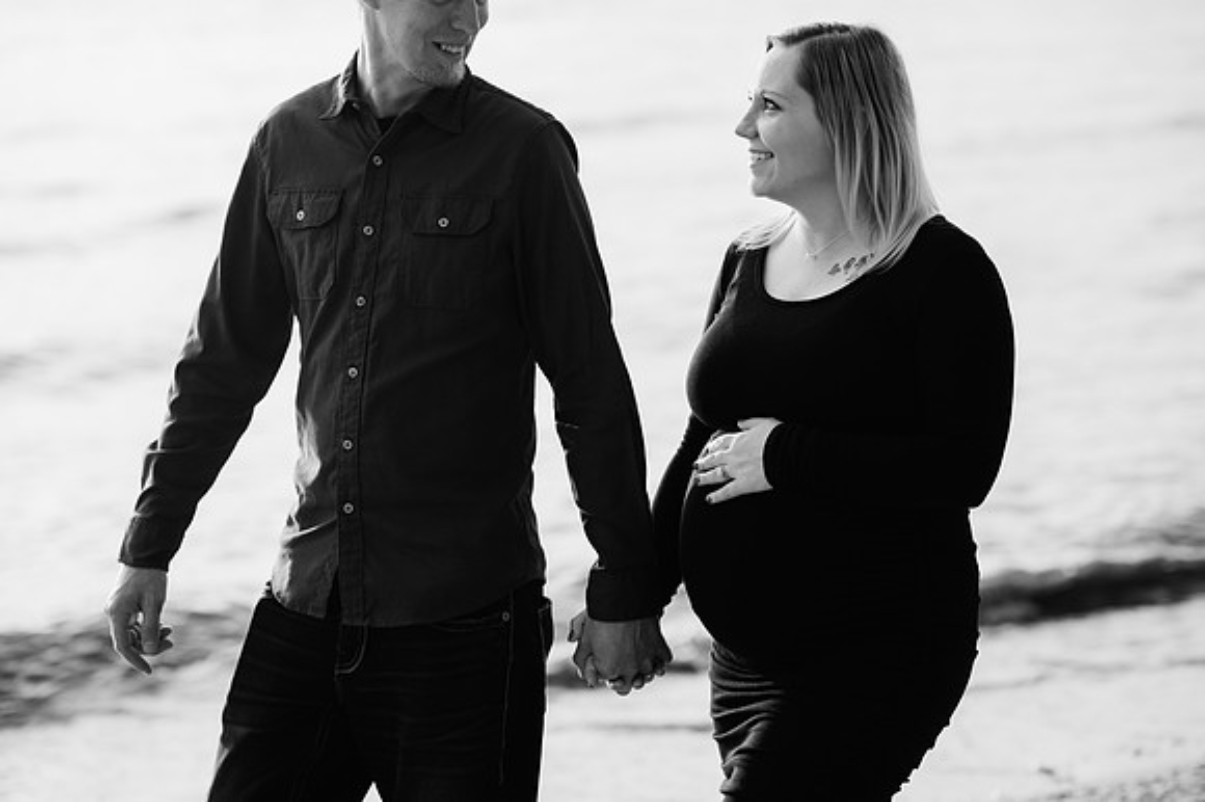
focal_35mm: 85
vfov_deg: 16.1
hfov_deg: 23.9
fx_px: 2843
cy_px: 401
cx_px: 602
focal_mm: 85
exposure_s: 1/640
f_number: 2.8
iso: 200
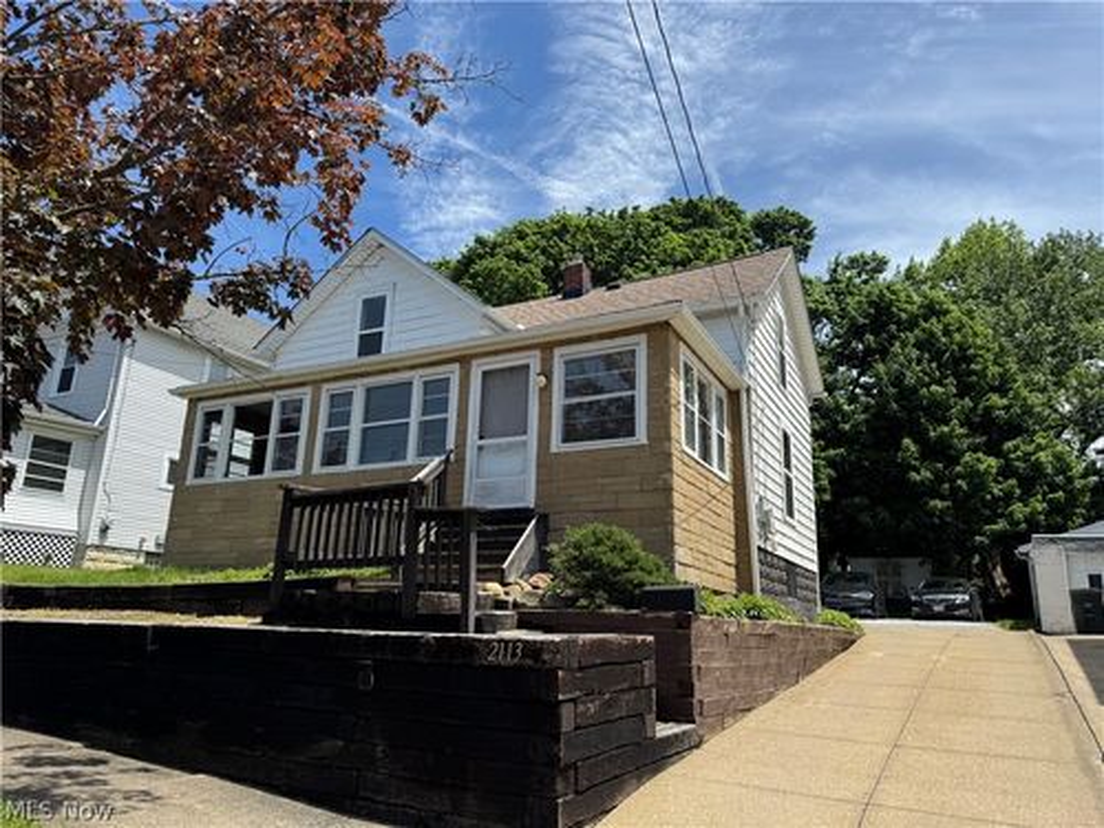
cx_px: 552
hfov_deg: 71.6
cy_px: 414
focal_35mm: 24
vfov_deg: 56.8
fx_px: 765
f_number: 1.78
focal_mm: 6.76
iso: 80
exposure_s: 1/4049
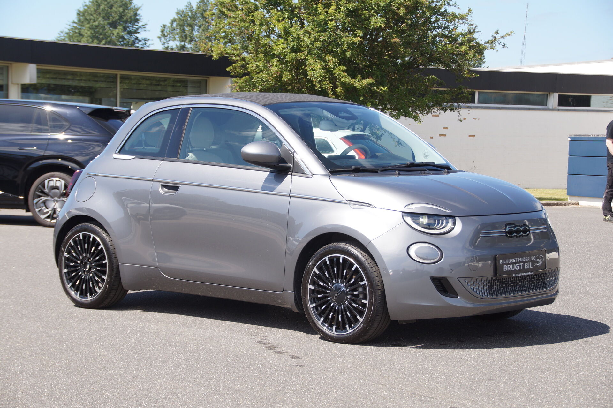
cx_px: 306
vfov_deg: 16.5
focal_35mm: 82
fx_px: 1404
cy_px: 204
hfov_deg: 24.6
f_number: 6.3
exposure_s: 1/200
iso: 100
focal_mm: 55
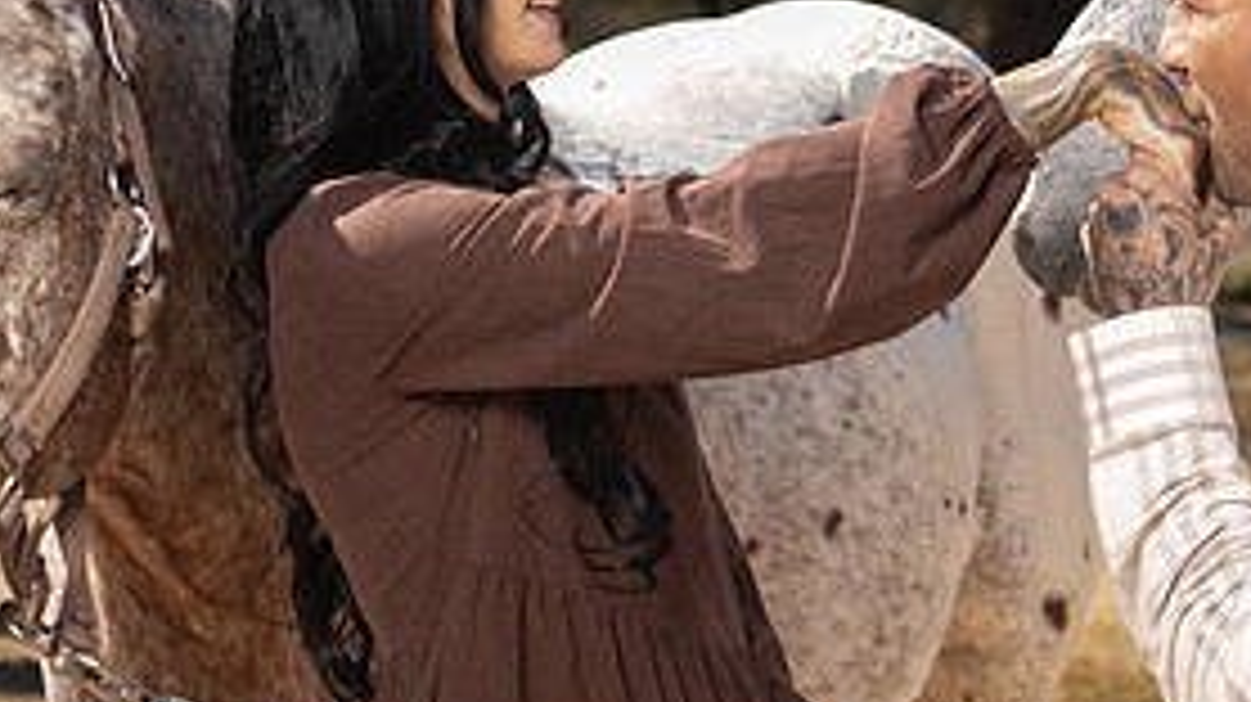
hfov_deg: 14.0
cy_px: 272
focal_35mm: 153
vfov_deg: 7.9
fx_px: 5072
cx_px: 846
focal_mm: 70
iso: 50
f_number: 5.6
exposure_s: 1/250
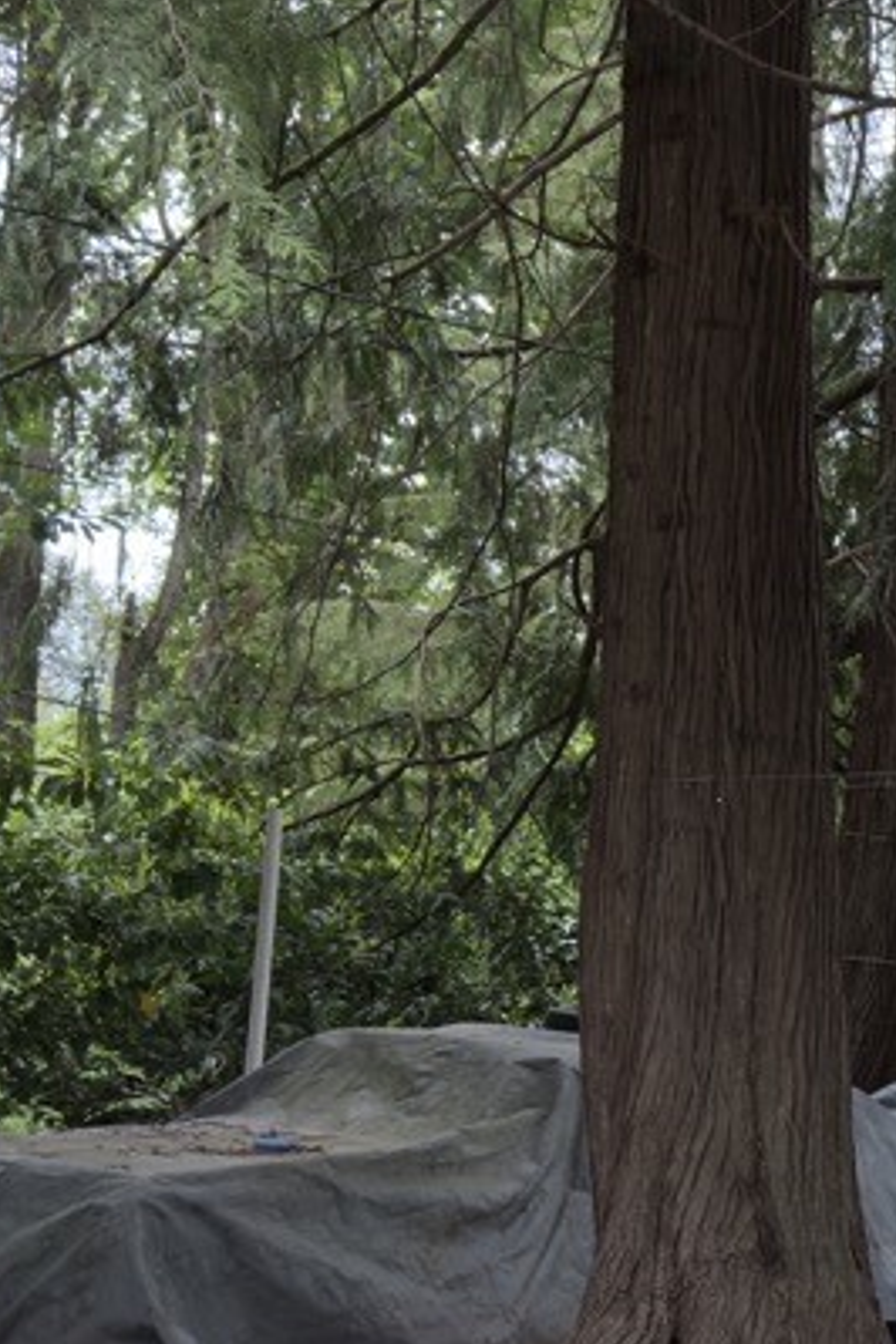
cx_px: 1684
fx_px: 2986
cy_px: 950
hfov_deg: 14.6
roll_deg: -1.7
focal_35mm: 80
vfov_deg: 25.2
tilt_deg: +2.7
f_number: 1.78
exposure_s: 1/144
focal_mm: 6.76
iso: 125
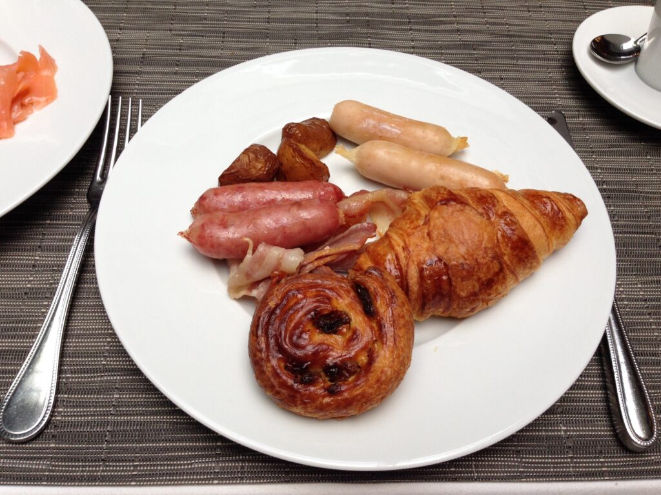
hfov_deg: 55.4
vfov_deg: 42.9
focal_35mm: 33
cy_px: 248
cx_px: 330
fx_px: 630
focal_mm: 4.12
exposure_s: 1/120
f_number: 2.4
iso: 80
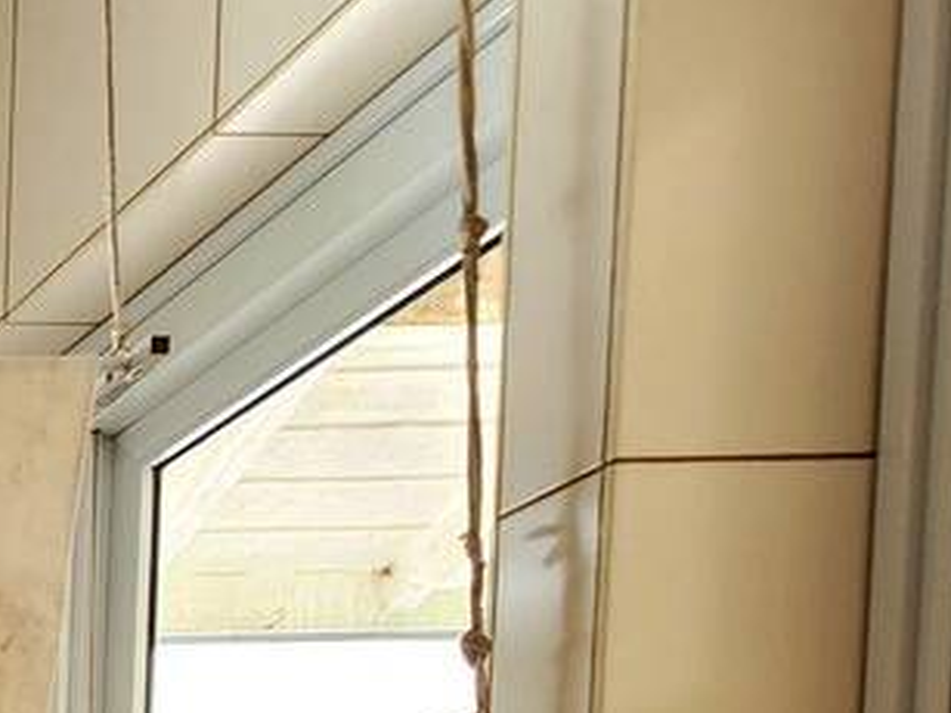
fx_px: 1675
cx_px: -1093
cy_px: 1414
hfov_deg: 17.5
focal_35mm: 61
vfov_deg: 17.5
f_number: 2.2
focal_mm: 2.2
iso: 80
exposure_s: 1/60.2
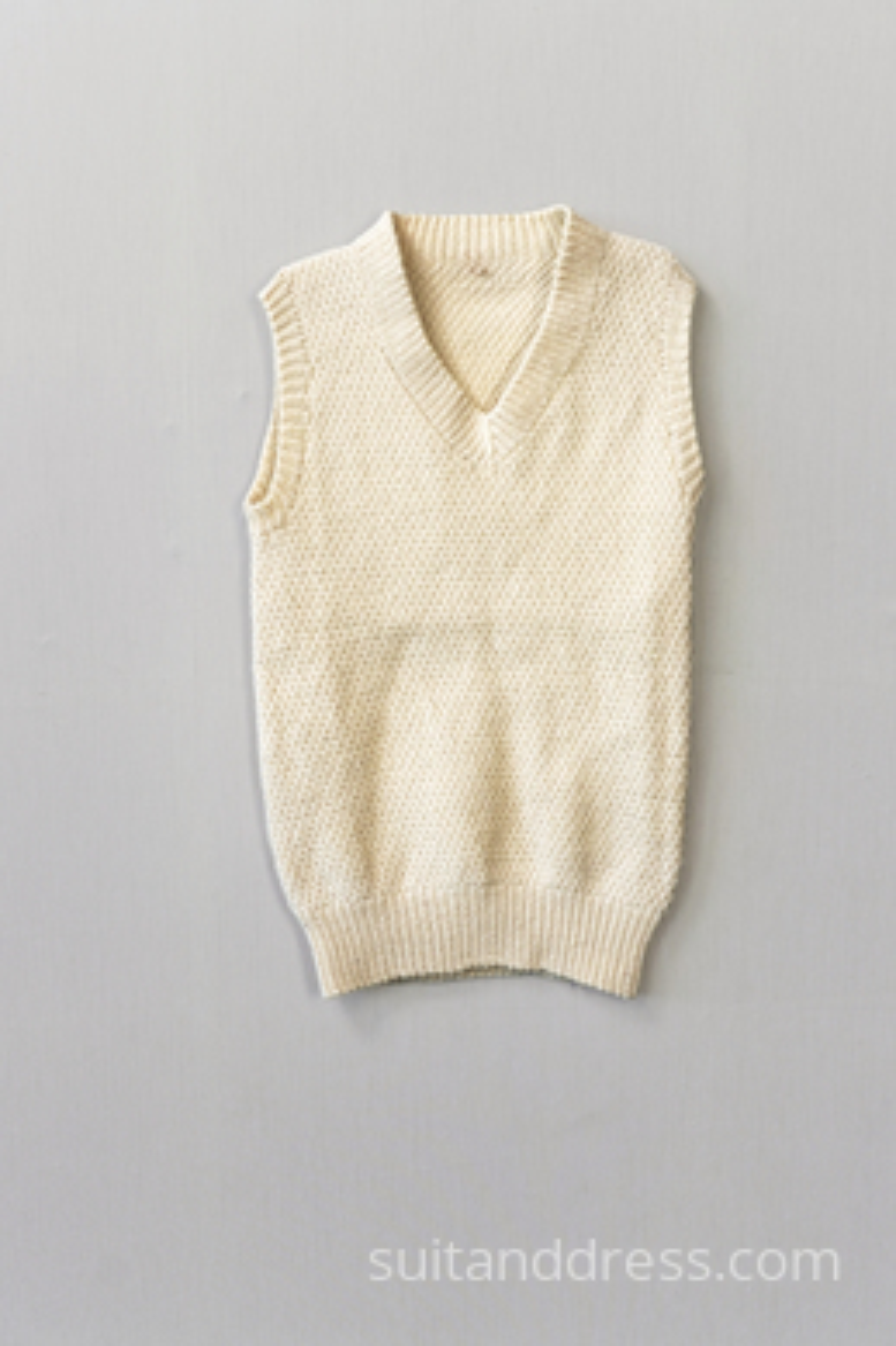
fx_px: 1793
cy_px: 673
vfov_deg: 41.1
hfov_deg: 28.1
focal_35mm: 48
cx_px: 448
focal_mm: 32
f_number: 6.3
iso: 320
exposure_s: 1/60
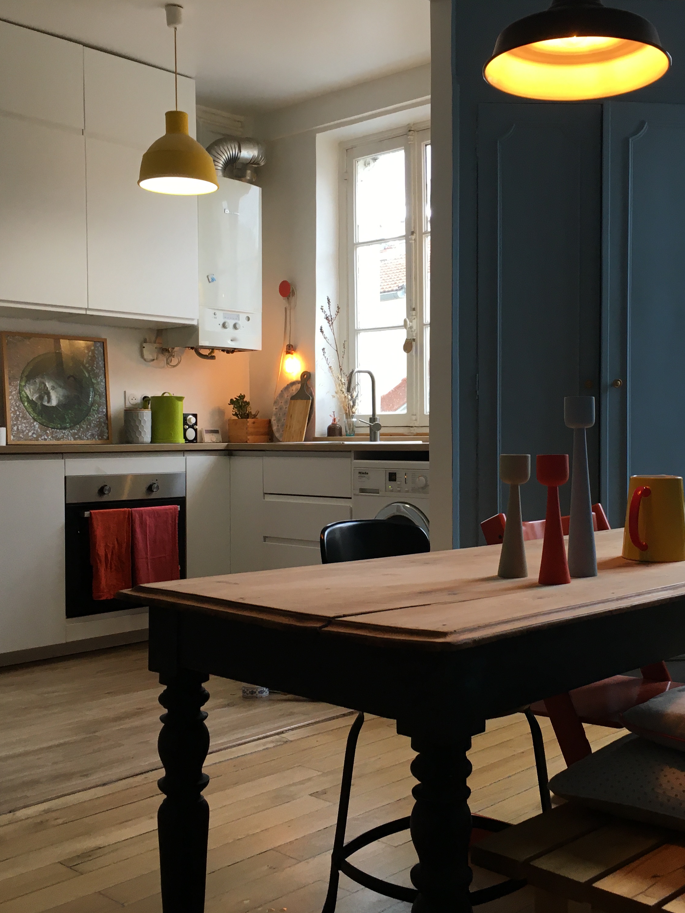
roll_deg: -0.1
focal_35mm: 39
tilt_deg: -1.8
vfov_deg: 47.9
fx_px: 1029
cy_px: 455
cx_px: 445
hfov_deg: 36.5
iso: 25
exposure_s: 1/33
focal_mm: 4.15
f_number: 2.2
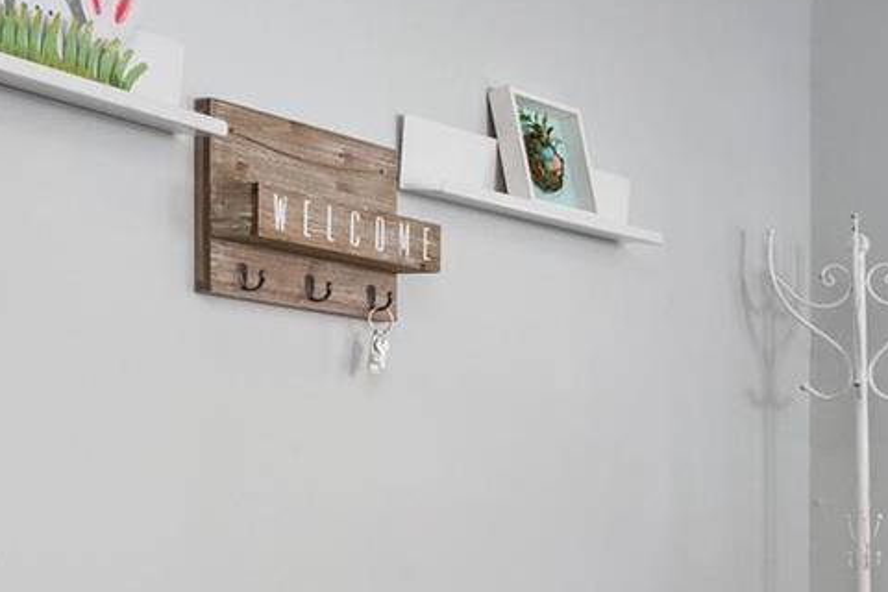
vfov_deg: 16.7
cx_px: 1029
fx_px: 1973
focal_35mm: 80
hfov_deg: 23.5
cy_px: 575
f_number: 8
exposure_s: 1/2.5
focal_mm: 12
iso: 400
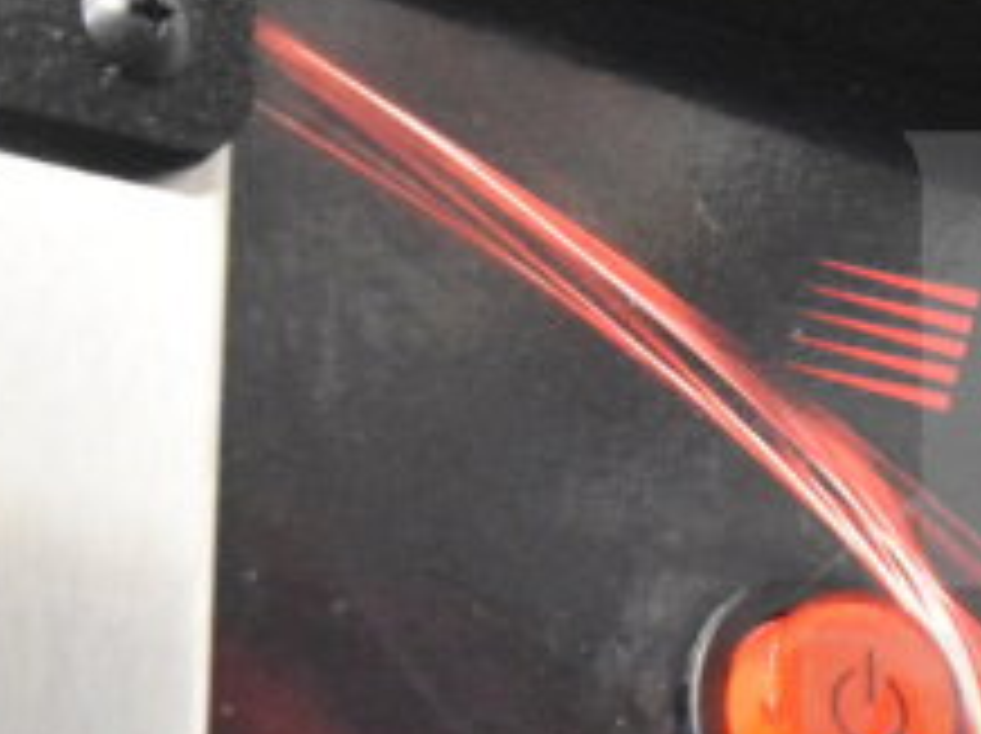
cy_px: 489
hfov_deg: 8.8
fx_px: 6294
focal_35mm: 222
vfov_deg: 6.7
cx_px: 1305
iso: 14400
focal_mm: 55
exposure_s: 1/100
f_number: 5.6
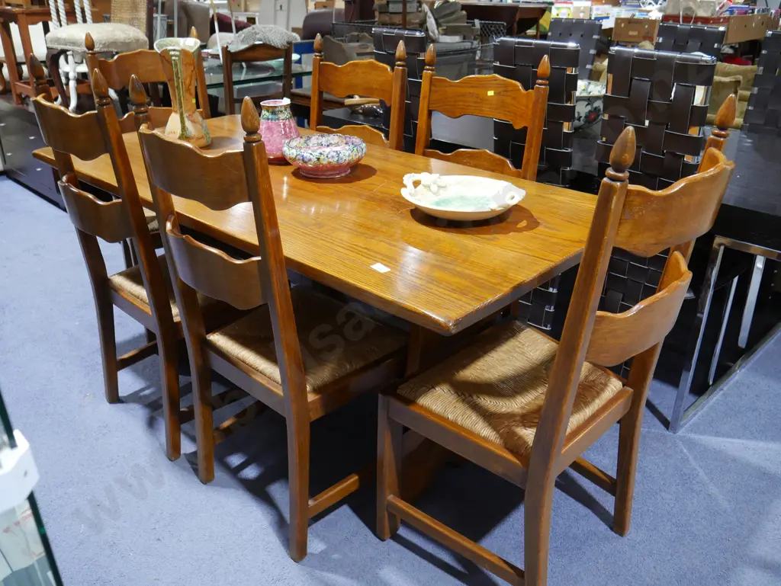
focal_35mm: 28
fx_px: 632
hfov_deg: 63.4
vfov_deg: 49.8
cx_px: 390
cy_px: 293
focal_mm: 14
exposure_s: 1/60
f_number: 4
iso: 800
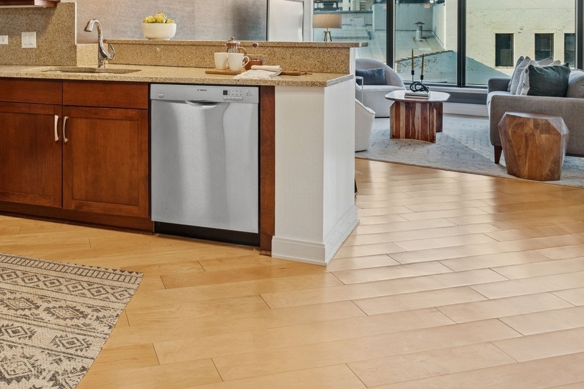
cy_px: 40
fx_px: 487
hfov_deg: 59.3
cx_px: 160
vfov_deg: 40.4
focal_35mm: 30
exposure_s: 1/20
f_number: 8
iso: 320
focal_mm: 16
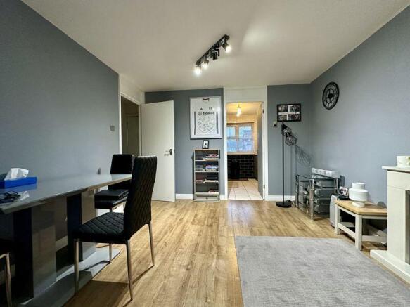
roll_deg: +1.1
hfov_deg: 102.1
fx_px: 166
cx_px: 205
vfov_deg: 85.7
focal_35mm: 14
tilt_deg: -0.4
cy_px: 154
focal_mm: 2.22
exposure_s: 1/60
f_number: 2.2
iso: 640
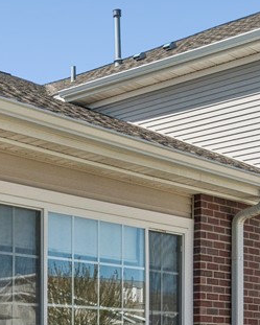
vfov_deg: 22.0
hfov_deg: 18.2
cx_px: -6
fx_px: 788
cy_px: 359
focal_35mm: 82
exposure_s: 1/400
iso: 400
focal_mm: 16
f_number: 10
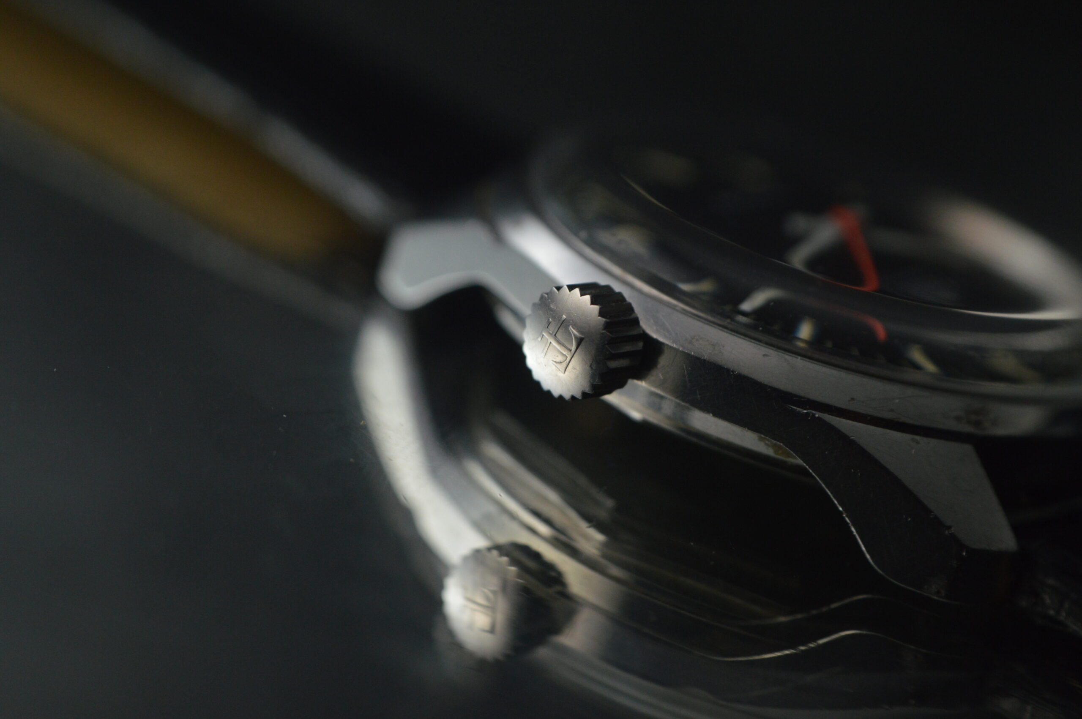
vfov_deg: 16.5
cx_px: 541
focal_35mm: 82
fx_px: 2477
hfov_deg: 24.6
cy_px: 360
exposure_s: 1/200
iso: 800
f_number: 7.1
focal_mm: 55
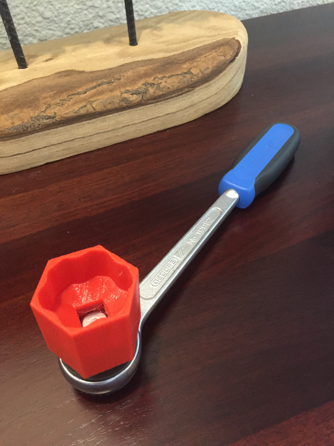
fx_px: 373
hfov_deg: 48.2
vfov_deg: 61.7
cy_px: 223
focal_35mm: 29
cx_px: 167
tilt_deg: -48.7
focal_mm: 4.15
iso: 320
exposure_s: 1/17
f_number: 2.2
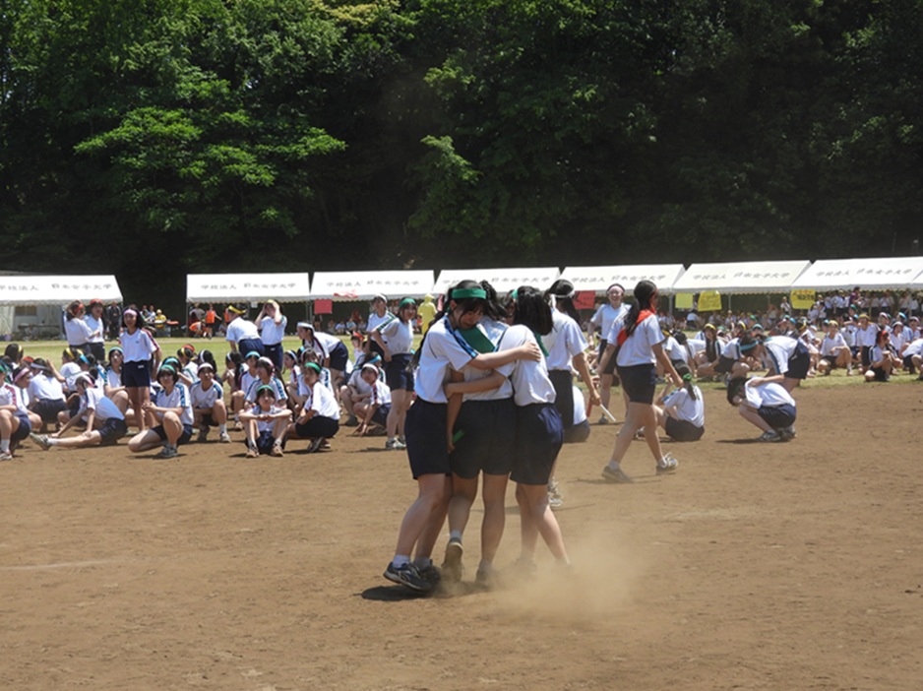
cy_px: 346
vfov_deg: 24.4
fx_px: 1599
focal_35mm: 60
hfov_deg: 32.2
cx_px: 462
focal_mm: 10.7
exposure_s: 1/1250
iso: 100
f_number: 3.5
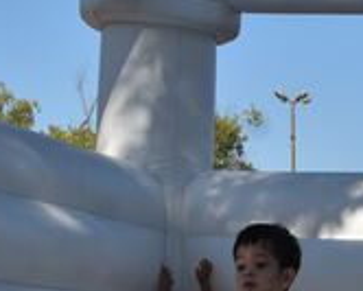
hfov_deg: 15.0
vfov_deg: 12.1
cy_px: 431
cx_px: 488
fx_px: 1311
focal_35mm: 122
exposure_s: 1/1600
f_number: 7.1
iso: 400
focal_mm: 24
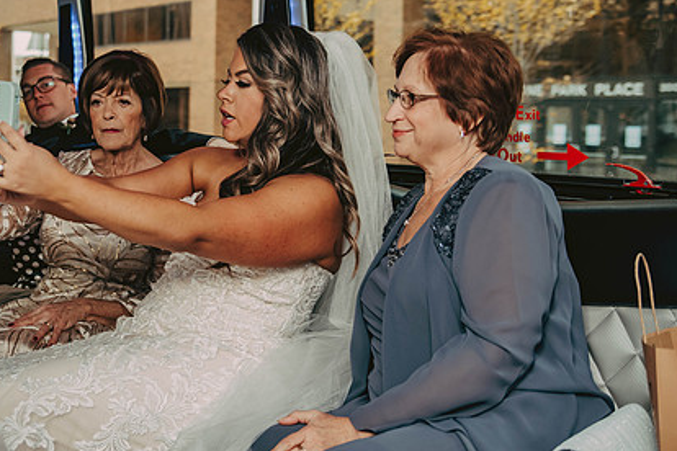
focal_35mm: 49
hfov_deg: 40.0
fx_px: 921
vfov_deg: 27.3
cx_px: 240
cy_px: 141
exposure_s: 1/60
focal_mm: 35
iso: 1250
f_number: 3.2
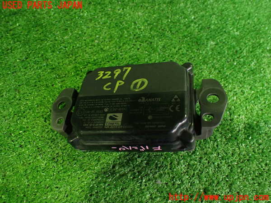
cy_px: 102
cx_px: 136
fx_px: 235
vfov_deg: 46.8
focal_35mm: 30
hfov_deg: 60.0
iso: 800
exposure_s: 1/30
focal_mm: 5.4
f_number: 2.3
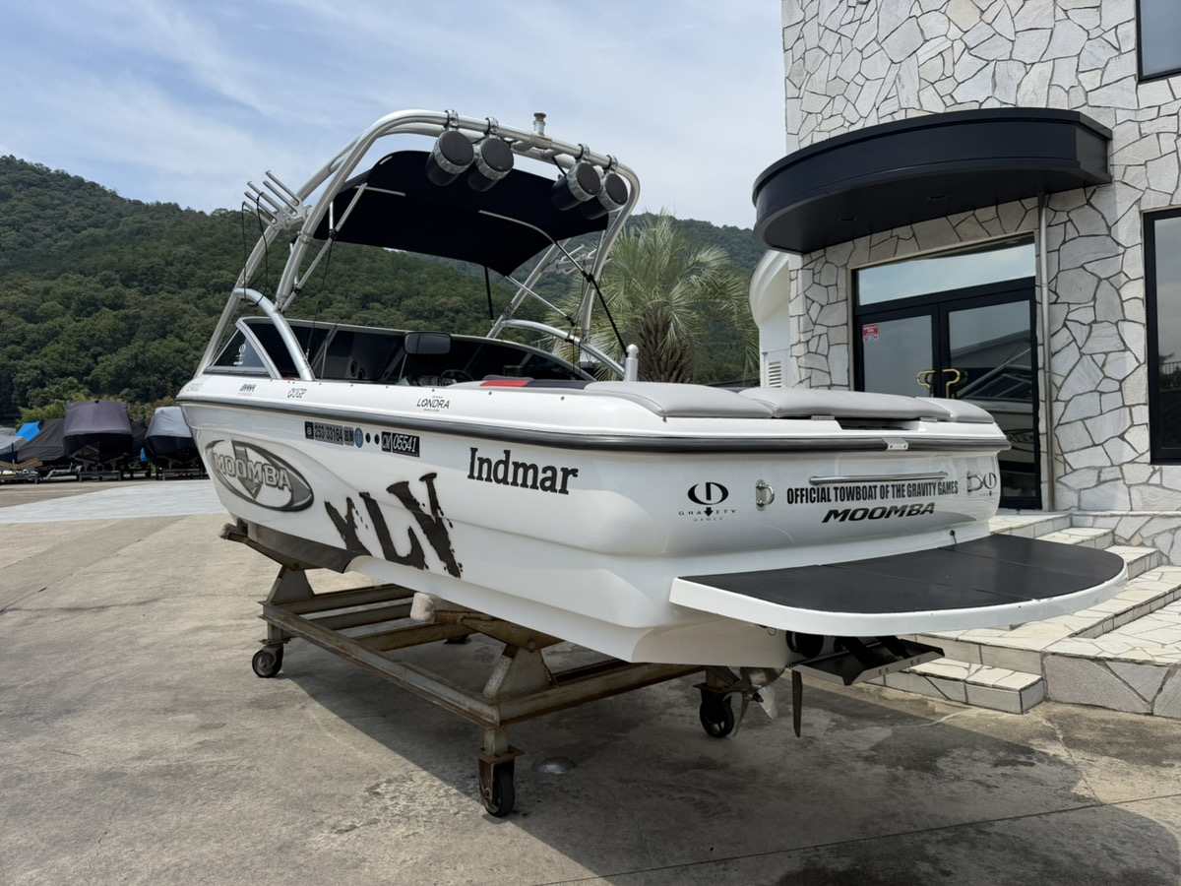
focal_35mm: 24
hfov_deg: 71.6
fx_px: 819
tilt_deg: -0.4
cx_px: 590
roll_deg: +1.8
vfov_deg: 56.8
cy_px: 443
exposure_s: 1/6711
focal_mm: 6.76
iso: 80
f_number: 1.78
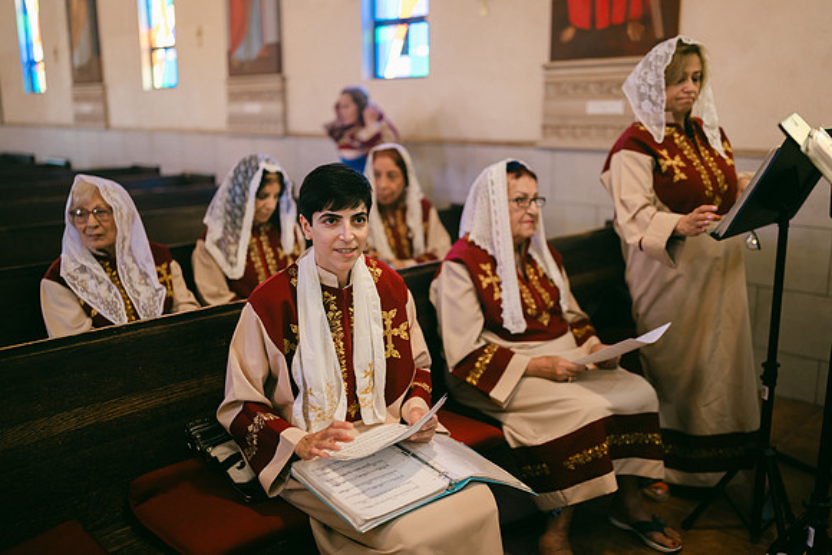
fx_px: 809
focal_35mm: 35
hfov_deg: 54.4
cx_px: 416
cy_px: 278
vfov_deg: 37.9
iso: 400
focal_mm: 35
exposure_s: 1/200
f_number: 1.2
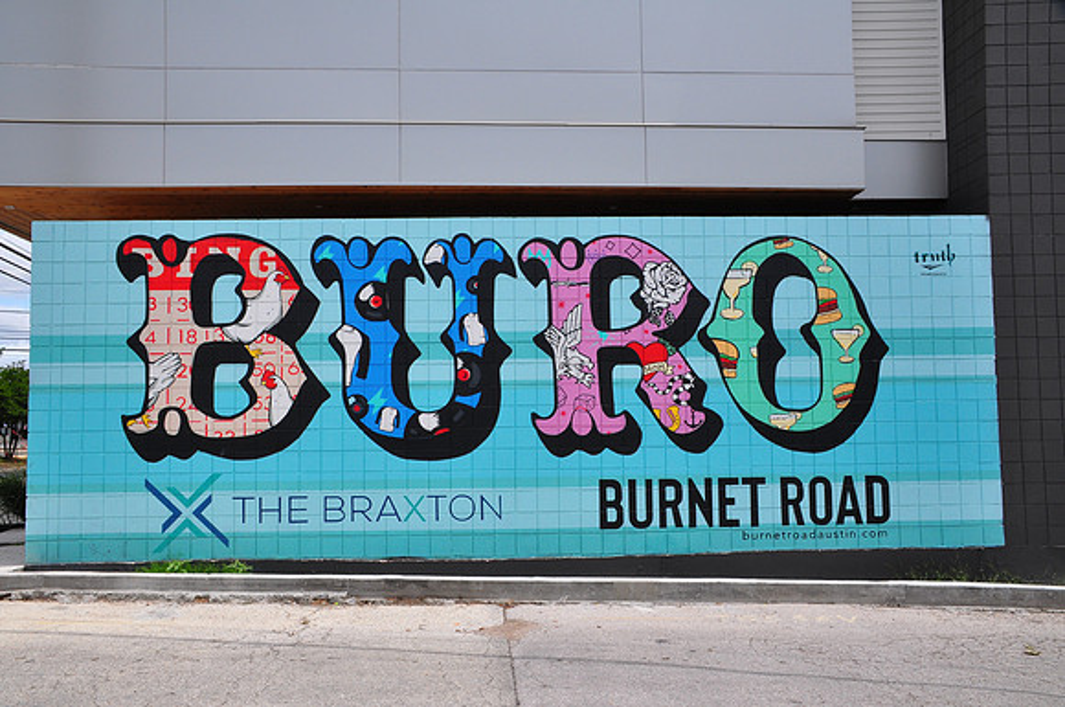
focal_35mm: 33
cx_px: 532
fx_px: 975
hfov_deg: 57.3
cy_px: 354
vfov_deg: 39.9
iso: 320
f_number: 22
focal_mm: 22
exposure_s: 1/125
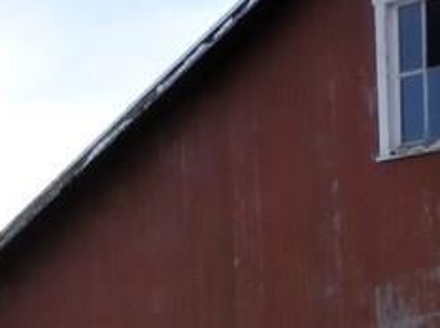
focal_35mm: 207
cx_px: -145
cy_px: 660
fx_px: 2627
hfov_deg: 9.4
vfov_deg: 6.9
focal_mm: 8.29
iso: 100
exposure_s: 1/320
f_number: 4.2
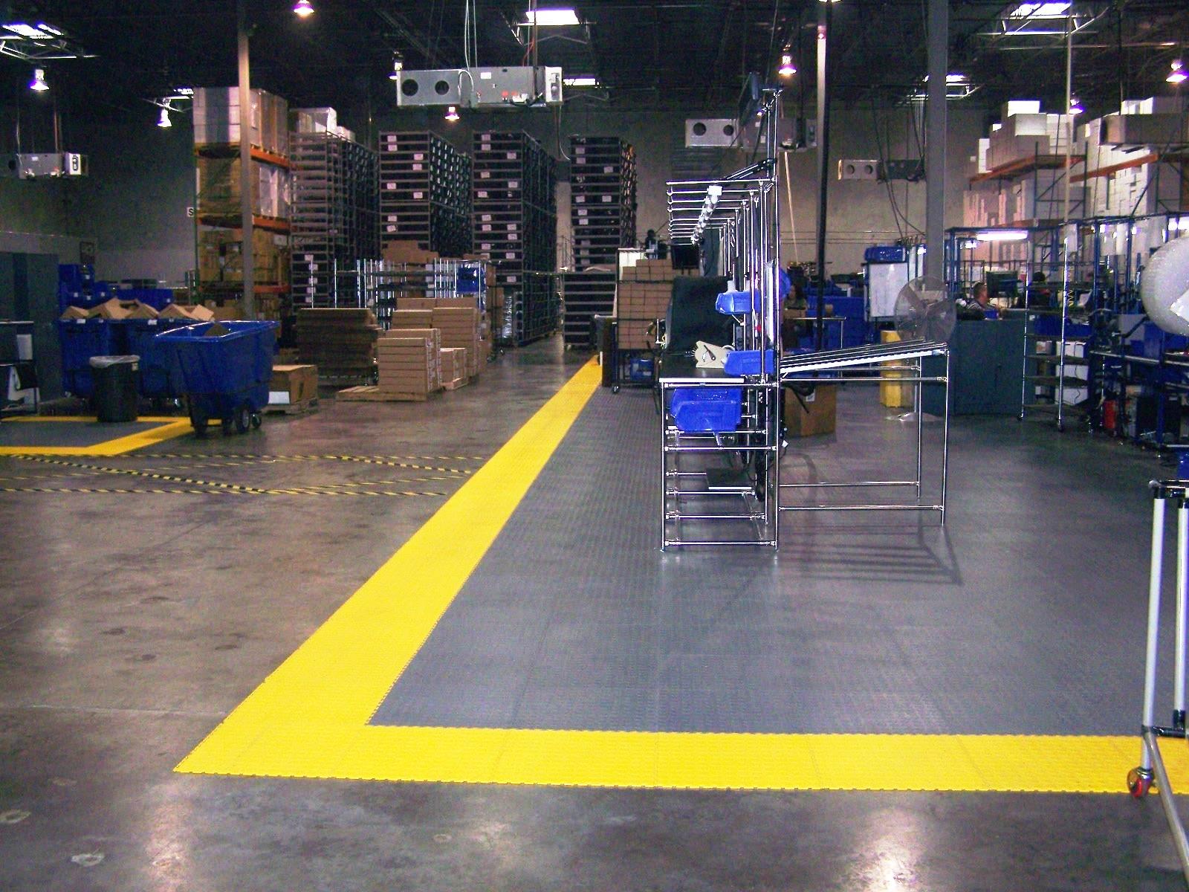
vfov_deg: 37.7
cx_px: 594
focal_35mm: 38
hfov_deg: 49.0
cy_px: 446
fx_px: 1305
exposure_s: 1/60
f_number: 2.8
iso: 160
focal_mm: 6.3
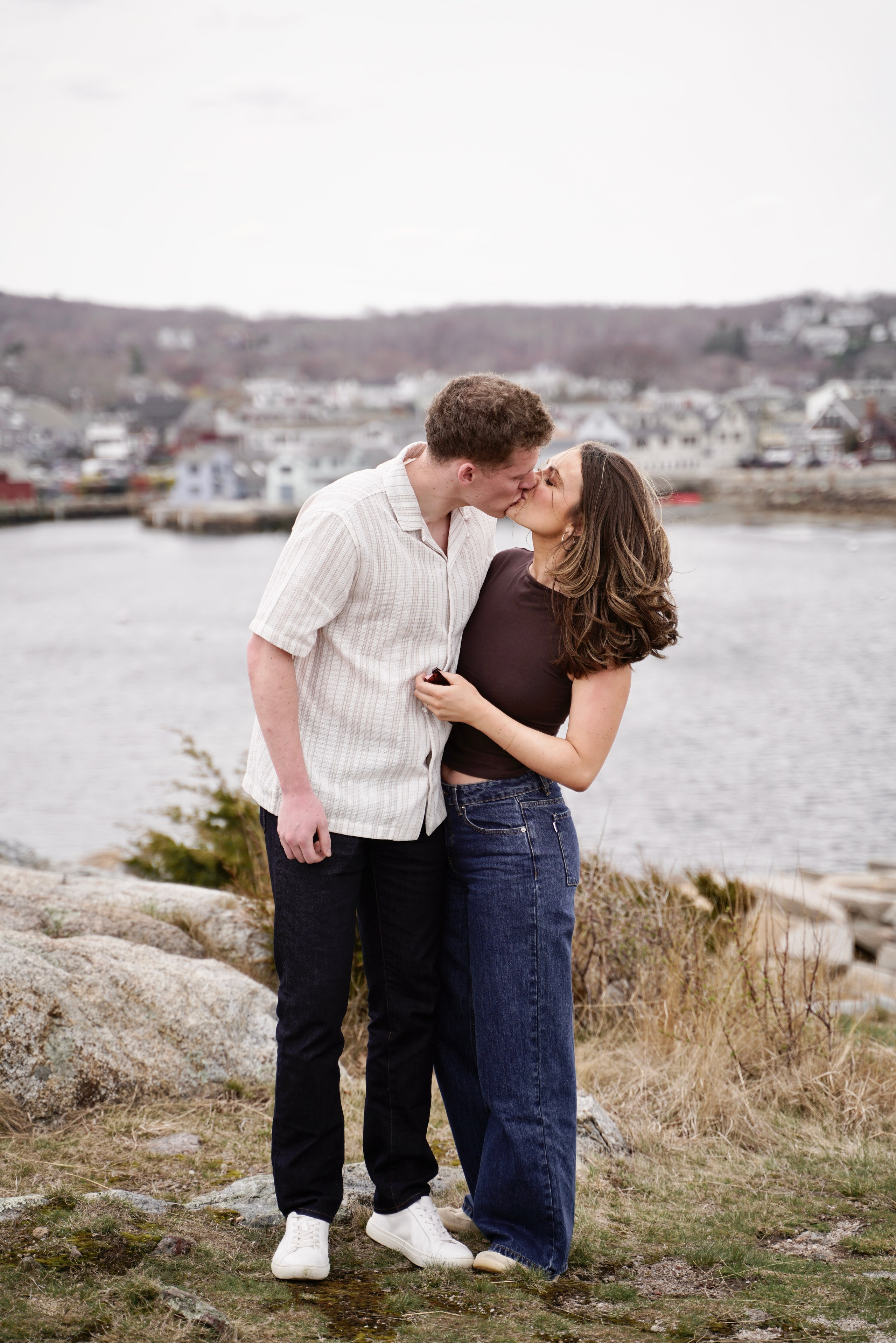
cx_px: 448
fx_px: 2799
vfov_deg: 27.0
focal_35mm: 75
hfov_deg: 18.2
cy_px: 672
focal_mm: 75
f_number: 2.8
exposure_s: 1/800
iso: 100
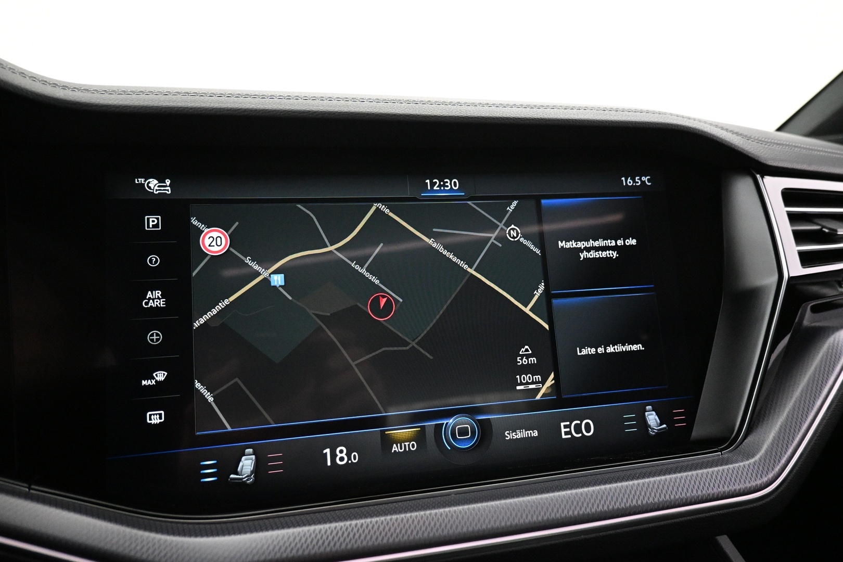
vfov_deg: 53.1
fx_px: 562
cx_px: 422
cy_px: 281
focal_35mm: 24
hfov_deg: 73.7
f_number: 3.5
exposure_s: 1/50
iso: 4000
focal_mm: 16
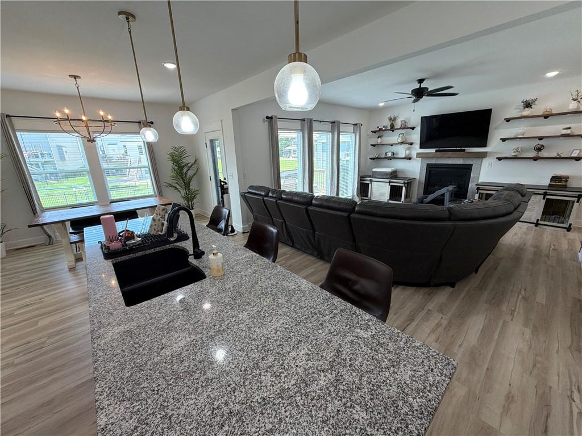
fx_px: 235
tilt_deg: -17.2
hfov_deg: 102.1
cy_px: 218
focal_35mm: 14
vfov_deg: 85.7
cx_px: 291
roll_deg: +1.9
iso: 125
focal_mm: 2.22
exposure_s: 1/120
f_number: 2.2
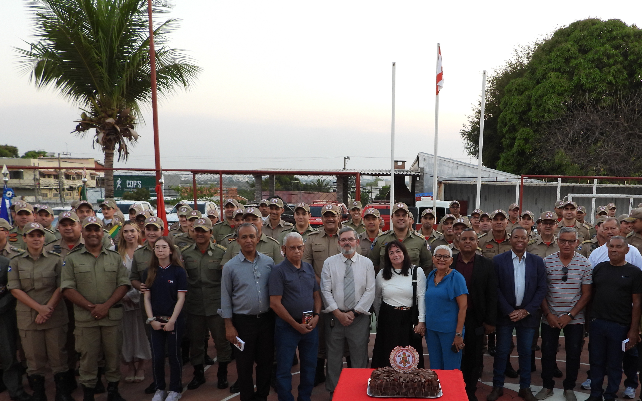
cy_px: 298
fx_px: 595
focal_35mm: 34
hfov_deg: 56.1
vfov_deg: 36.5
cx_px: 397
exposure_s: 1/30
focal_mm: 4.3
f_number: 2.8
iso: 140
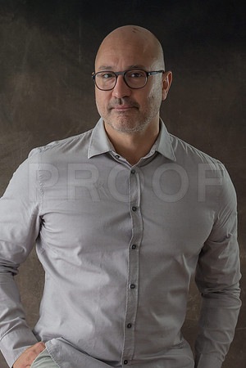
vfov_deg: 11.4
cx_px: 132
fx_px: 1850
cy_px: 265
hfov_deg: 7.6
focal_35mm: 181
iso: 250
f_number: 7.1
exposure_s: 1/200
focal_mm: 83
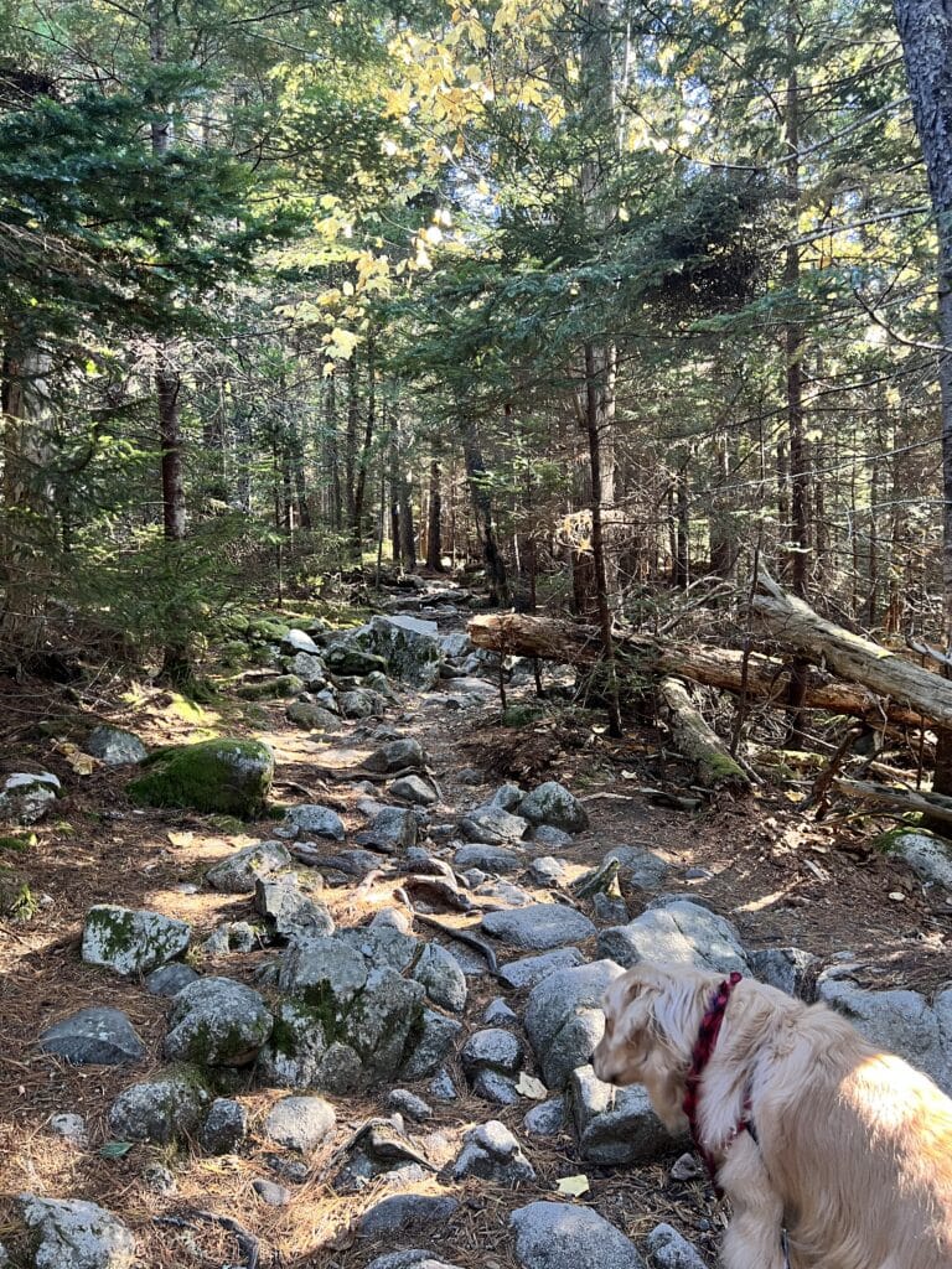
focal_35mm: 26
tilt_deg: +0.0
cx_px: 476
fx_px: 953
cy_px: 634
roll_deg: +2.1
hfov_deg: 53.1
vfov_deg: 67.3
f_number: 1.5
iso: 125
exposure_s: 1/73
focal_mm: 5.7
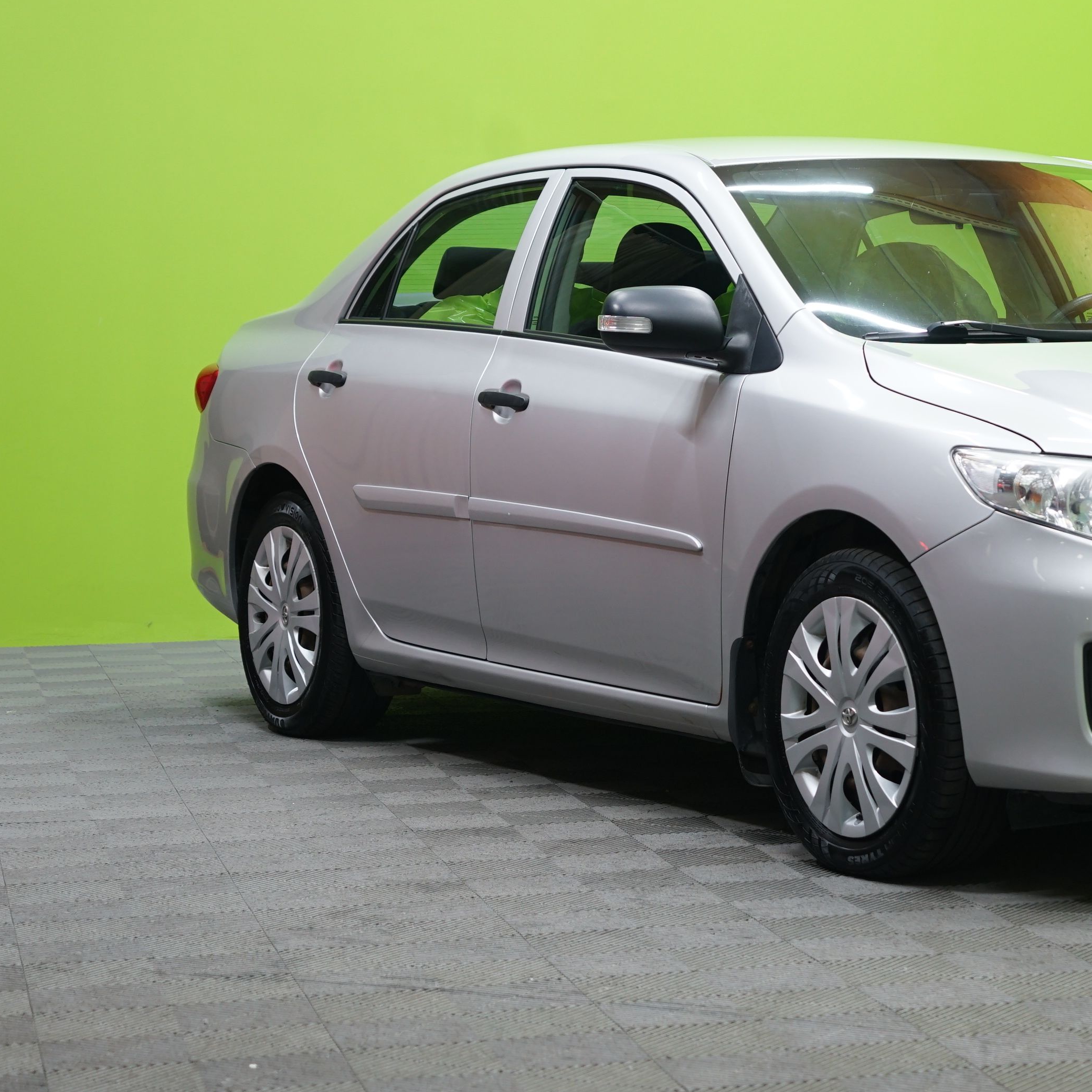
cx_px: 980
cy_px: 415
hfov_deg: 19.0
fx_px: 3212
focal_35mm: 90
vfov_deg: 19.3
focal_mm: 56
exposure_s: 1/20
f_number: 4.5
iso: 500
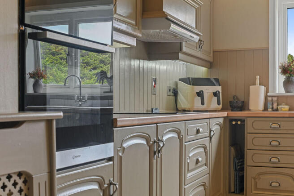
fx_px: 408
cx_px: 147
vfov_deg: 26.9
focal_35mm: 50
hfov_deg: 39.6
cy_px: 98
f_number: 13
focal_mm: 50
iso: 400
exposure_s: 1.6
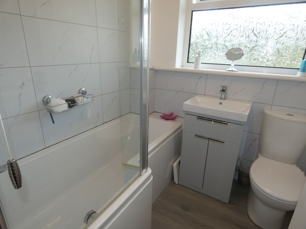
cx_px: 153
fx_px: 177
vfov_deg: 66.0
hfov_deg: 81.7
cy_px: 114
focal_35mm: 20
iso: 80
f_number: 2.8
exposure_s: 1/100
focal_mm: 3.6
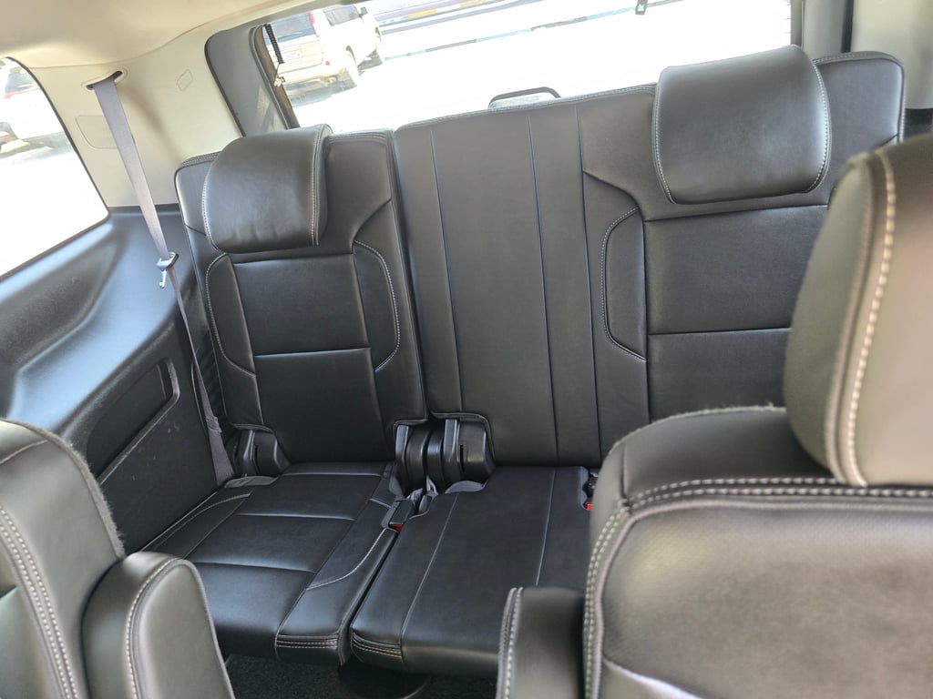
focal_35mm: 23
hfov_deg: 73.9
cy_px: 350
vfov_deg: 58.9
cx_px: 466
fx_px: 620
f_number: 1.7
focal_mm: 6.3
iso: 1000
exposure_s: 1/100
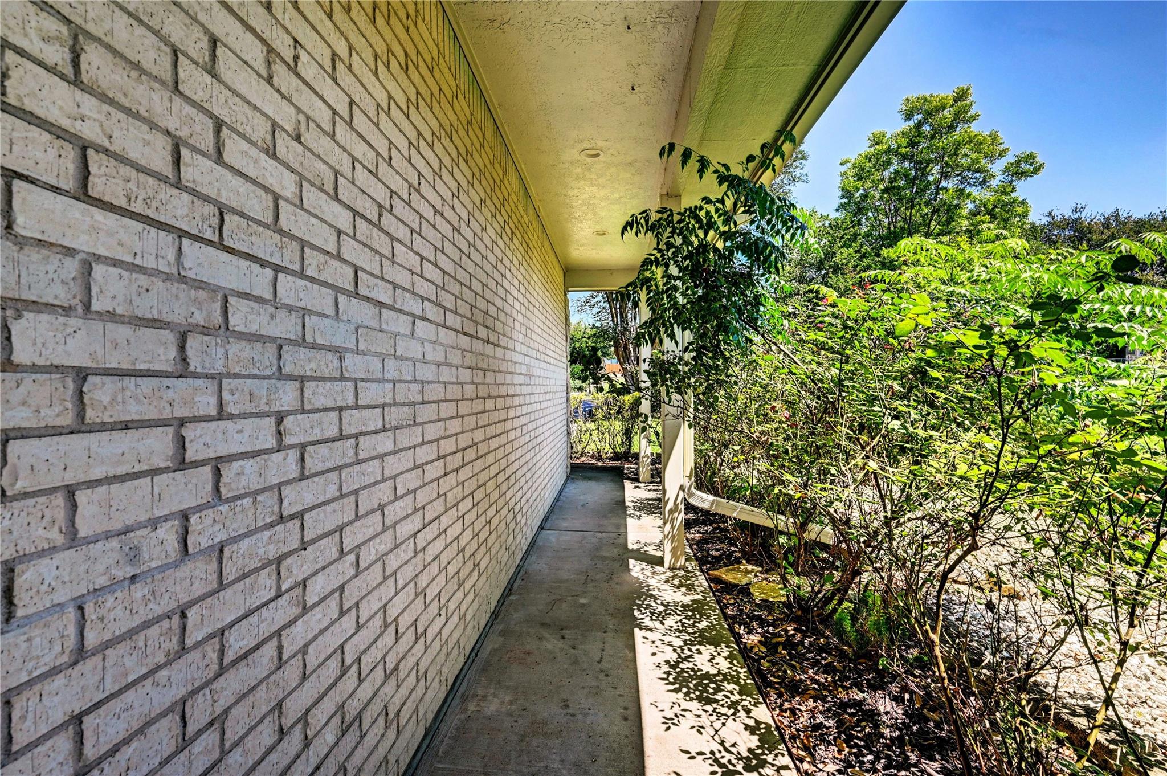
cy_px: 388
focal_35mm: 16
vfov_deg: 73.7
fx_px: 518
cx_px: 584
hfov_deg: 96.8
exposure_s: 1/250
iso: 400
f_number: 8
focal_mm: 16
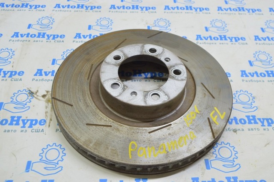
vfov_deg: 35.4
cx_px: 137
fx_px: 285
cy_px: 91
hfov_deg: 51.3
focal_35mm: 38
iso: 400
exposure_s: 1/20
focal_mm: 25
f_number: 5.6
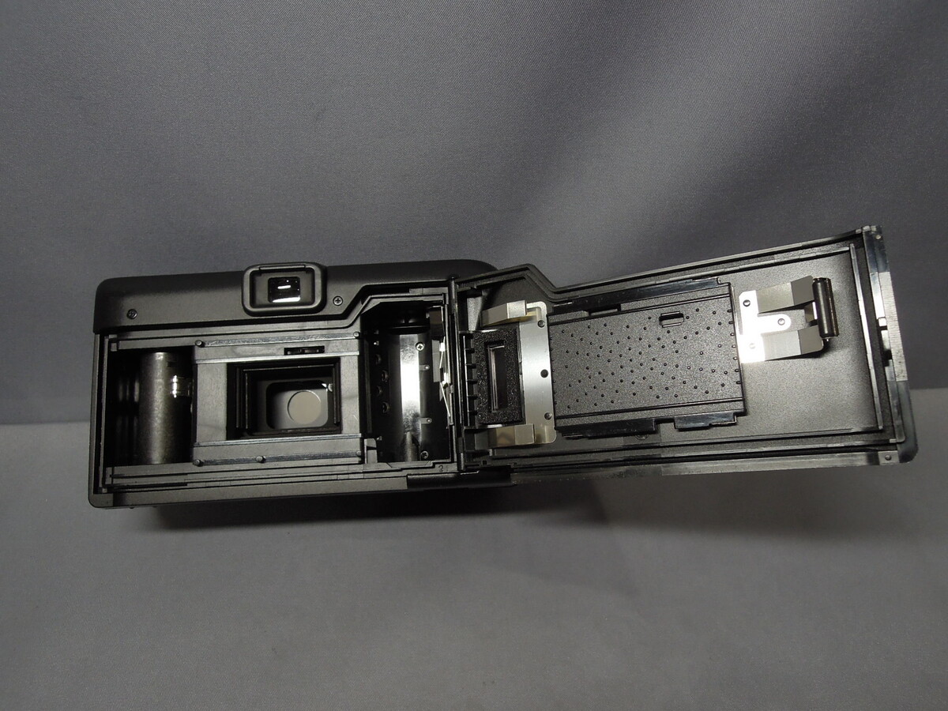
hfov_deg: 71.6
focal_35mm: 24
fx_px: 657
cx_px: 474
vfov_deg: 56.8
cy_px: 356
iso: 160
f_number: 3.2
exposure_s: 1/60
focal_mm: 4.3
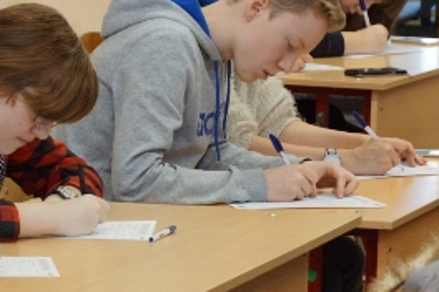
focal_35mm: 305
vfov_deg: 4.5
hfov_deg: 6.7
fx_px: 3719
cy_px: 115
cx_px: 100
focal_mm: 120
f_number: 9
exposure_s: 1/40
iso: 2000
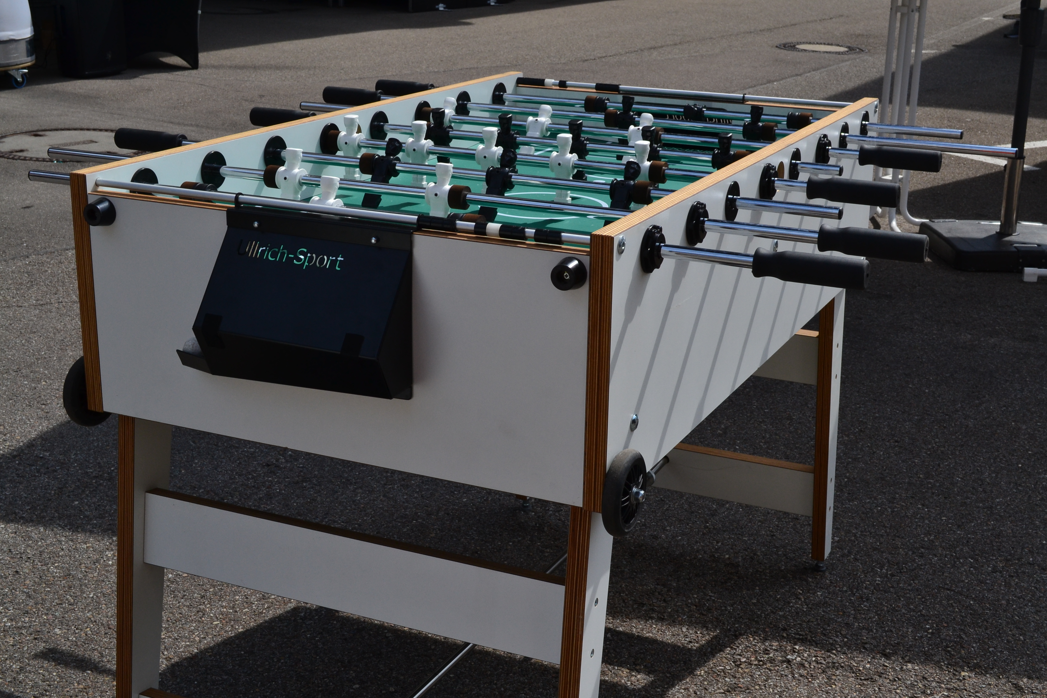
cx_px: 524
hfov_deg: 41.1
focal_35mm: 48
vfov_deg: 28.1
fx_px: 1396
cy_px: 349
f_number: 11
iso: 400
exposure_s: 1/400
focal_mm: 32
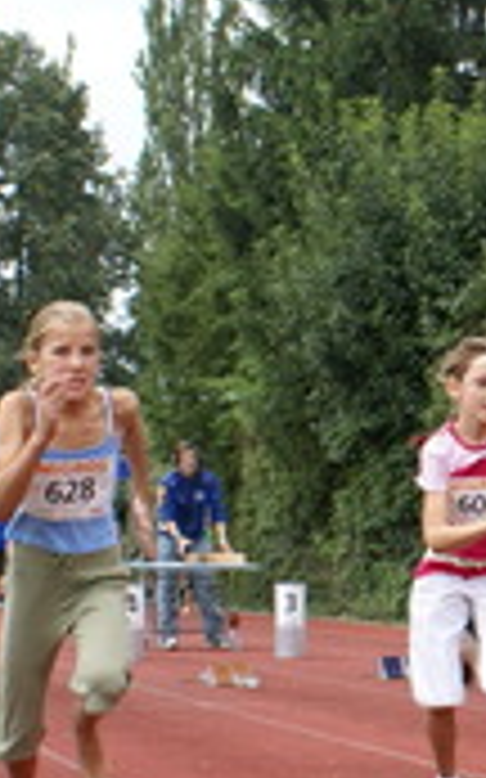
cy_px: 490
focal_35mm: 105
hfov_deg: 11.9
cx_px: 724
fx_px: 2227
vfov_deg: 19.8
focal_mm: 22
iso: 100
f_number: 5
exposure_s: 1/200
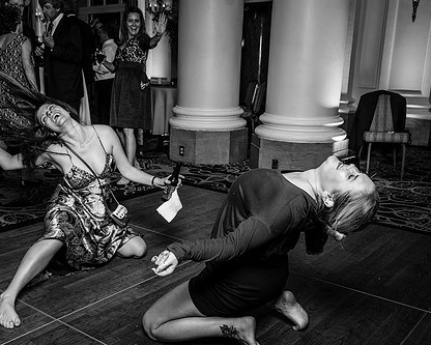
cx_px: 168
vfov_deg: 38.2
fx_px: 498
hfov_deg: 46.5
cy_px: 198
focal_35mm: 39
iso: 2000
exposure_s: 1/200
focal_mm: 29
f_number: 5.6
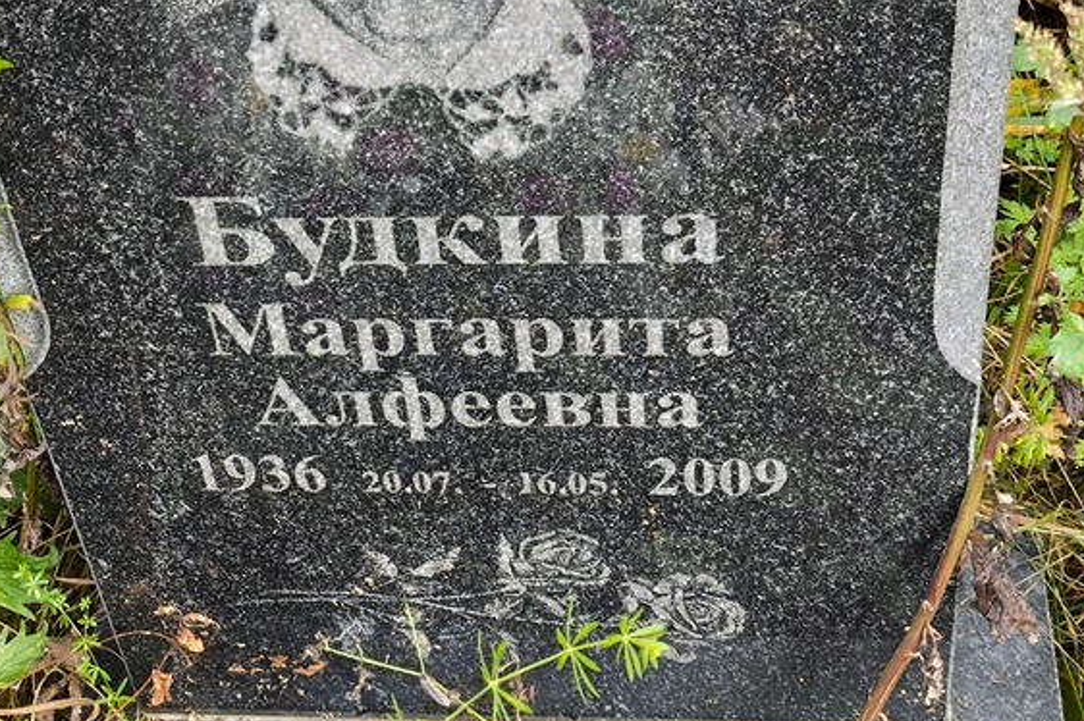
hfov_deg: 27.3
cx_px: 421
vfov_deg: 18.3
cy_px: 237
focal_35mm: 74
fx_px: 2227
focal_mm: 4.71
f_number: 1.7
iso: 100
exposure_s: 1/50
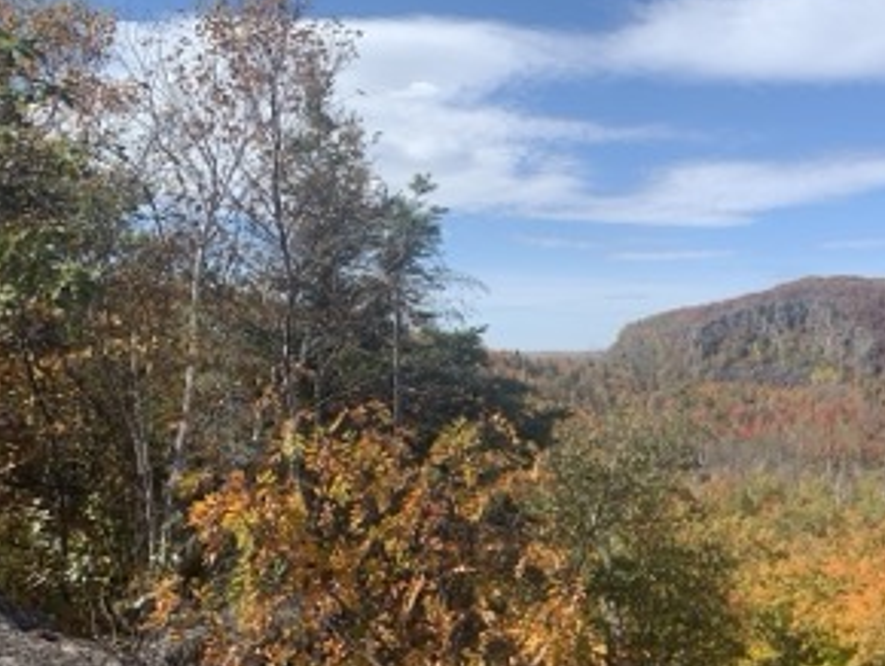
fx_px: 1100
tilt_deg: -3.9
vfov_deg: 33.3
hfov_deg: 42.0
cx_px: 702
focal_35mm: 43
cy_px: 458
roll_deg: +1.2
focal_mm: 4.25
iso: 25
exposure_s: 1/1748
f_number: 1.8
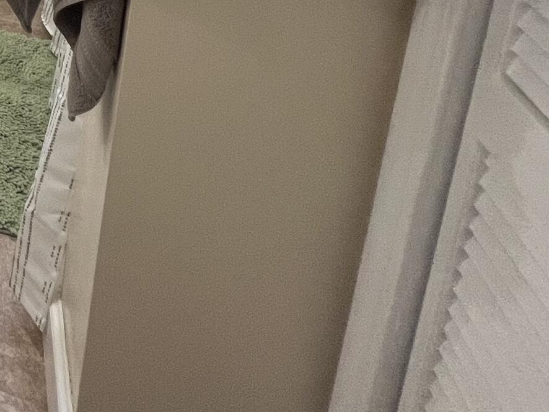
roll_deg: -0.7
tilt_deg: -11.3
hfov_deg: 27.7
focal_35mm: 44
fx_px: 698
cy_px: -278
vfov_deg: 22.9
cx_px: -290
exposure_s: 1/120
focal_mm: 1.57
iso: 125
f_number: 1.8
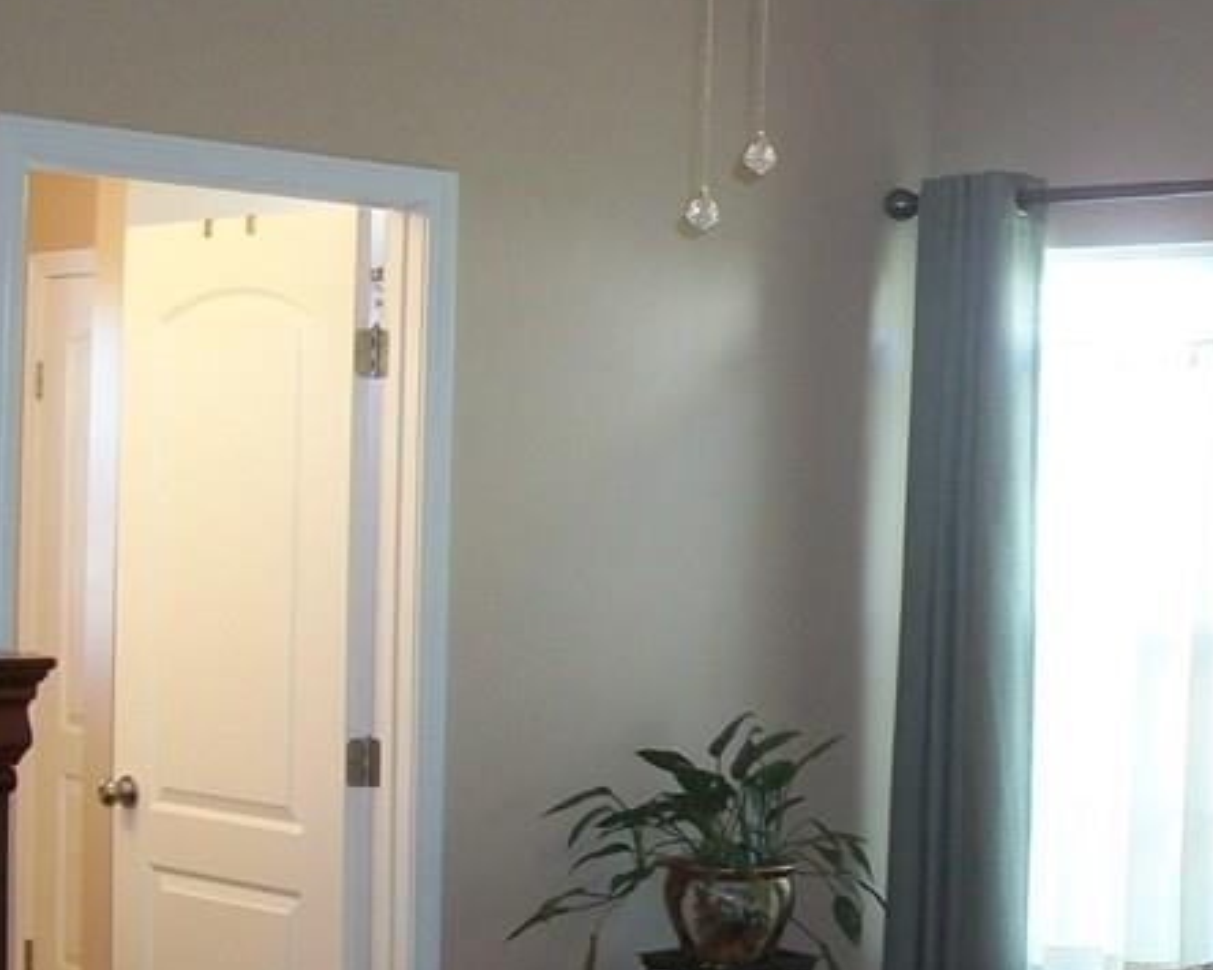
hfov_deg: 25.5
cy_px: 590
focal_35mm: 72
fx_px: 2584
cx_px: 1115
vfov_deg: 21.2
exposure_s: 1/30
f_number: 2.9
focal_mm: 5.7
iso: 160
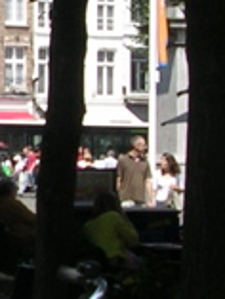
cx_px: -229
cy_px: 118
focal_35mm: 203
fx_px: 1757
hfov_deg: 7.1
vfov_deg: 9.7
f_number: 5.6
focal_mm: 5.8
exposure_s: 1/230
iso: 50
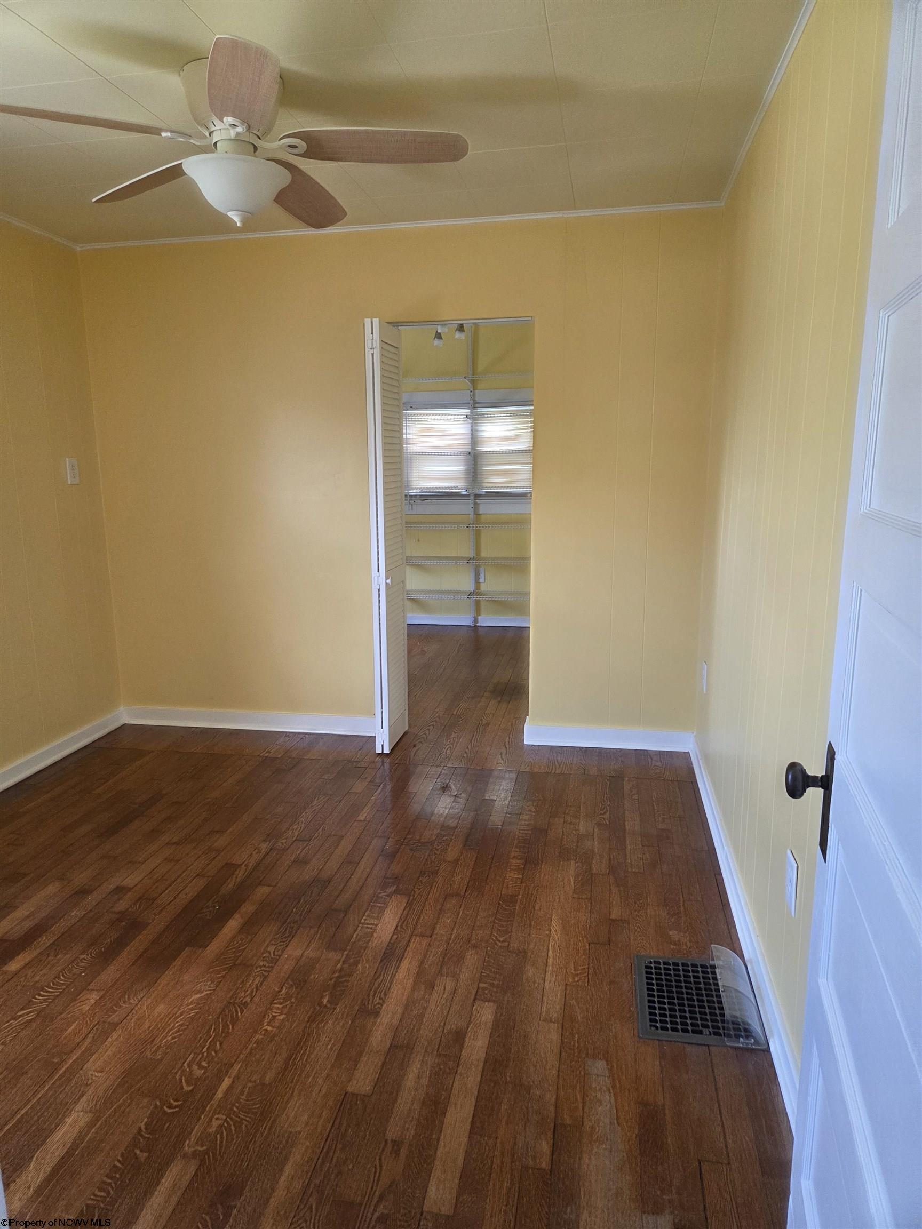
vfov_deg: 73.9
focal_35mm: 23
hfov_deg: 58.9
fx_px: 817
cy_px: 614
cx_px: 461
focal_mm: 5.4
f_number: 1.8
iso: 250
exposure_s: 1/120
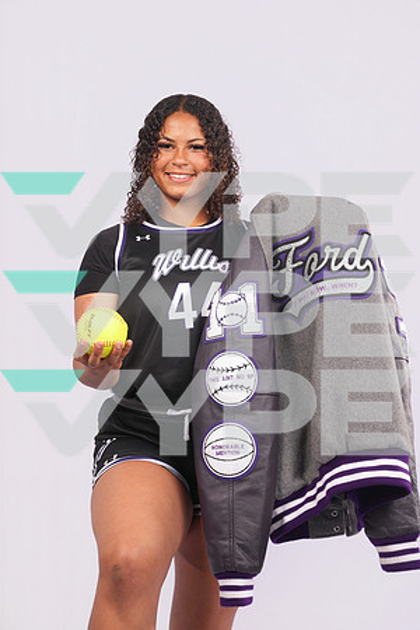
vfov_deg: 33.4
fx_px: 1050
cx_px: 210
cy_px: 315
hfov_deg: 22.6
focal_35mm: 60
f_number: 7.1
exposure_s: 1/200
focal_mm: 60
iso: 160
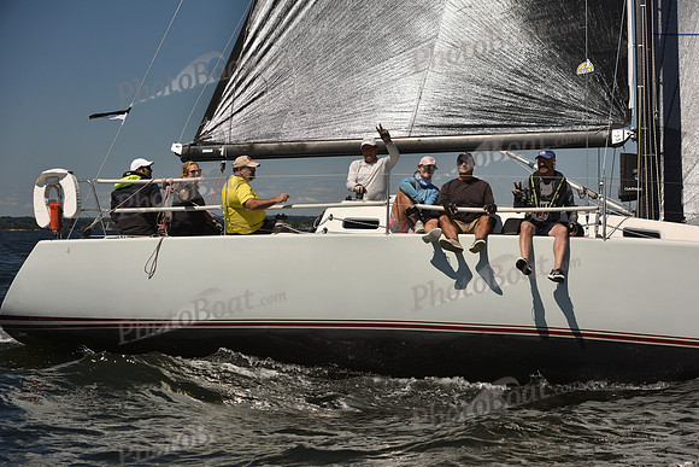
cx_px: 350
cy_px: 234
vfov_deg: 19.5
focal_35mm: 70
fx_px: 1359
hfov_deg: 28.8
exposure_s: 1/1600
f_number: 5.6
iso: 250
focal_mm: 70
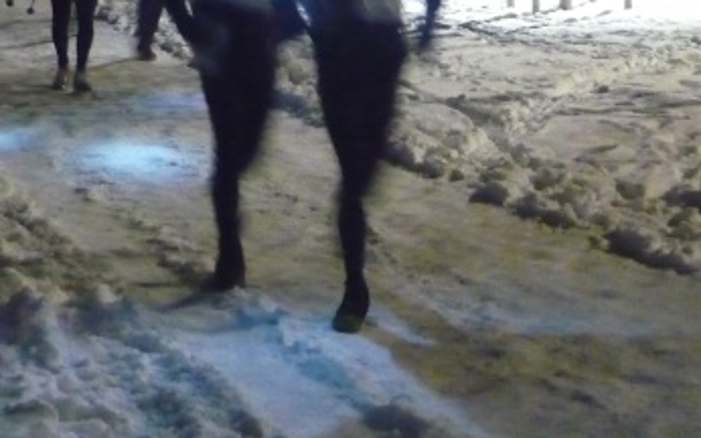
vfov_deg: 17.9
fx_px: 1375
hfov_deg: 28.6
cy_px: 60
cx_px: 344
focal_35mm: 72
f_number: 3.1
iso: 1600
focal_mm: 7.8
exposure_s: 1/13
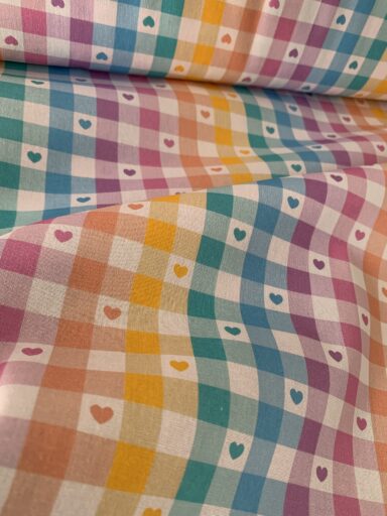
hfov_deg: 53.1
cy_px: 258
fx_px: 388
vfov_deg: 67.3
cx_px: 194
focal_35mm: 26
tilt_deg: -55.8
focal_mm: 4.25
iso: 32
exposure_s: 1/121
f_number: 1.8
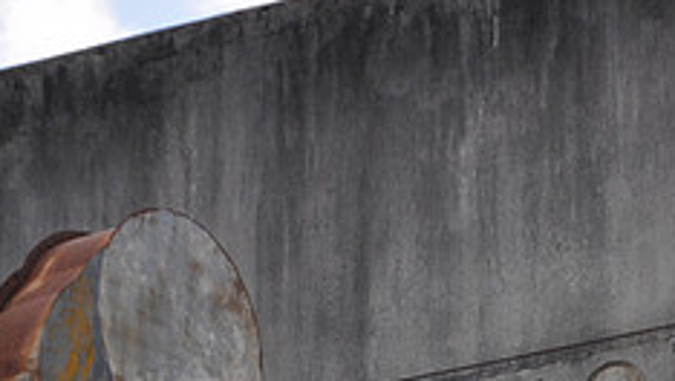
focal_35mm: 506
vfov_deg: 2.4
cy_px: 452
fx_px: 9063
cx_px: 594
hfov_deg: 4.3
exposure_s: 1/500
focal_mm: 130
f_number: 6
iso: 250
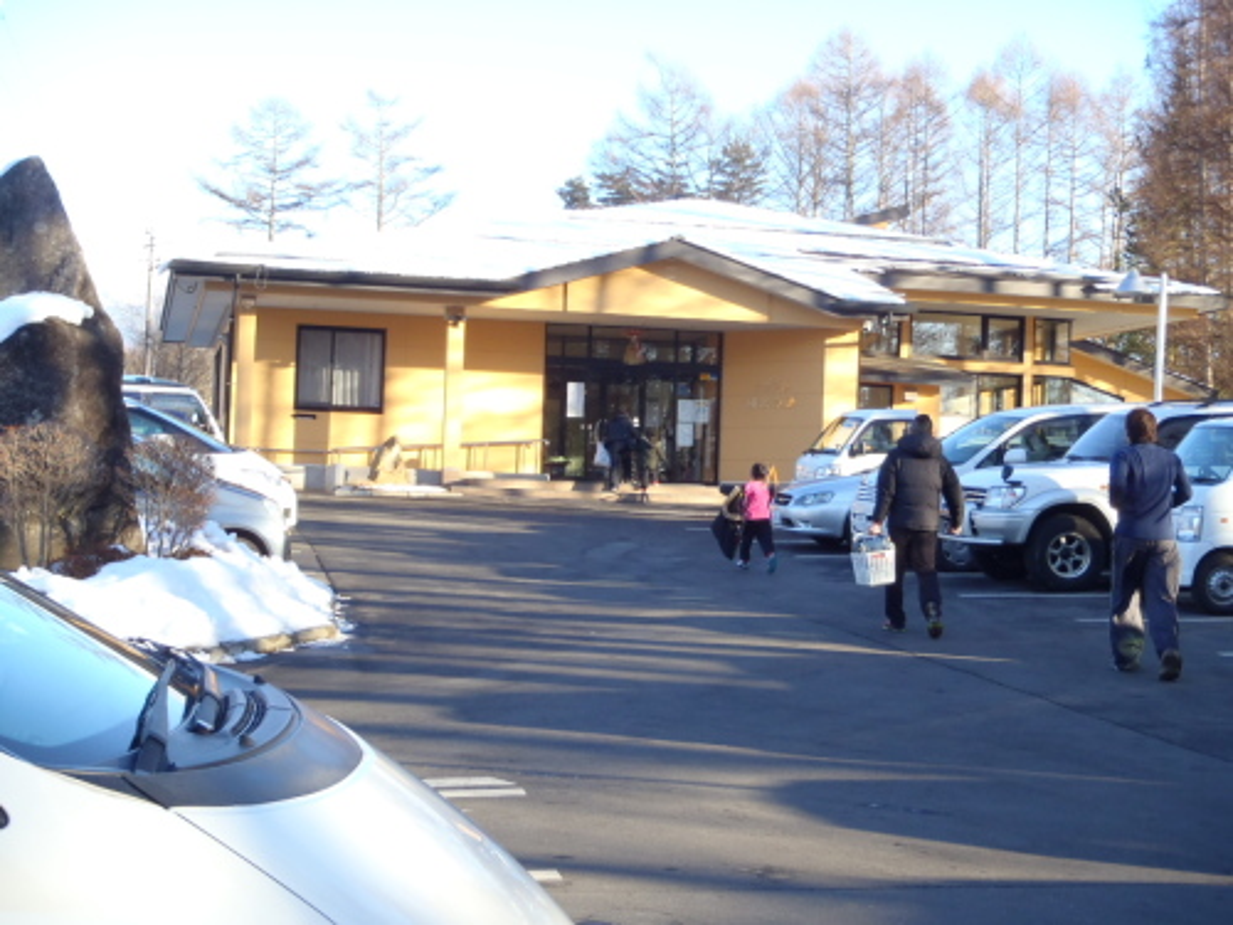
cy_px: 462
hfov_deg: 34.3
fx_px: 1995
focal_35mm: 56
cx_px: 616
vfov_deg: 26.1
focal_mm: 10
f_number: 5.1
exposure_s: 1/60
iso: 100
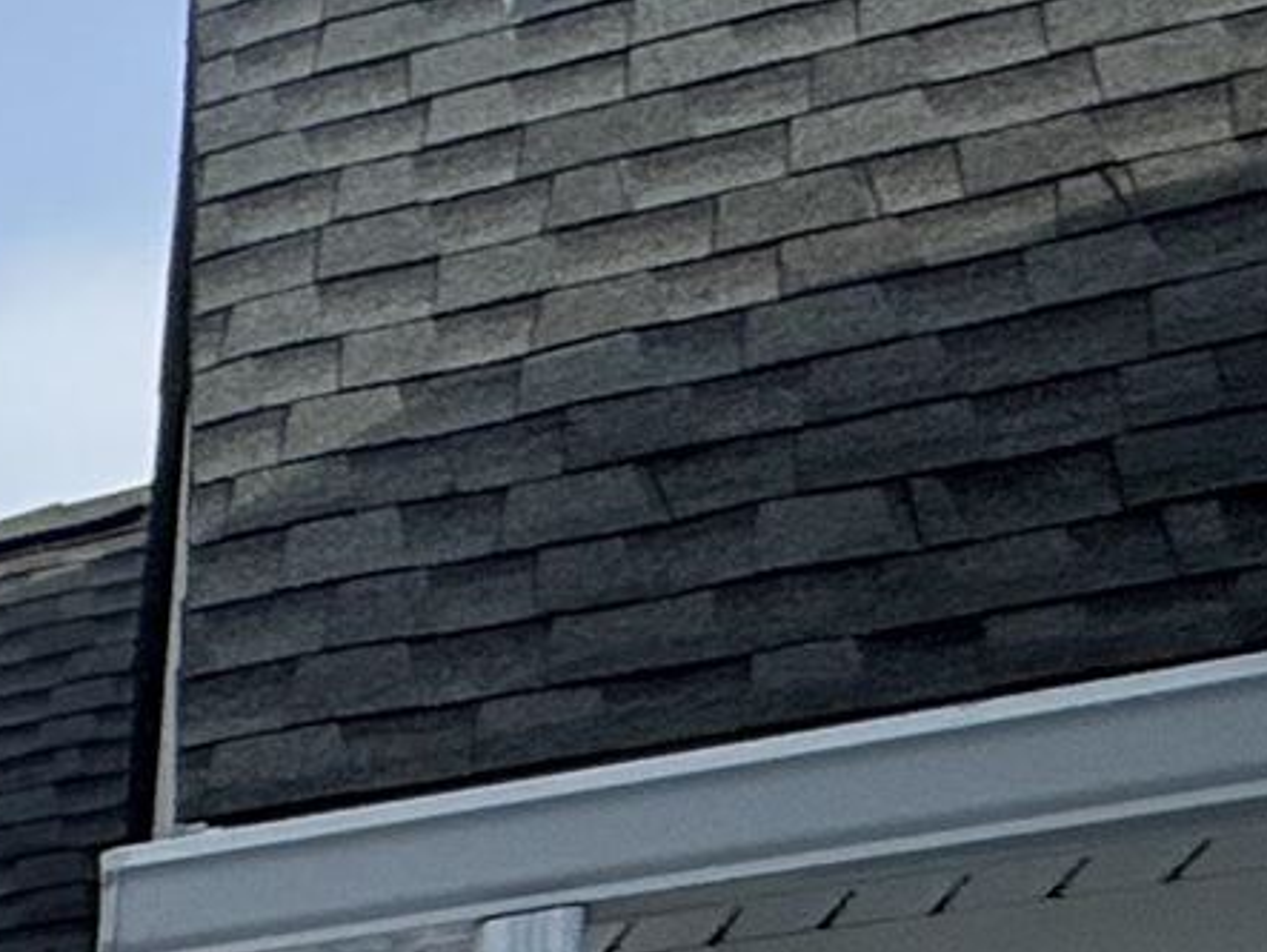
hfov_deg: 11.8
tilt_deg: -6.0
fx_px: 3553
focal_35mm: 97
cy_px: 2373
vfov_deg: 11.9
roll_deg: +1.1
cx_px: -2422
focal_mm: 2.22
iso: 50
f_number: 2.2
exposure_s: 1/1961
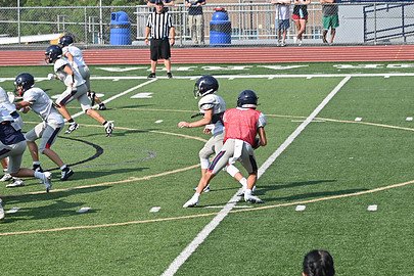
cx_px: 212
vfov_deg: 5.5
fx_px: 2863
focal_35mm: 249
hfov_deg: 8.3
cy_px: 143
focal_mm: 116
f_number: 5.6
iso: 110
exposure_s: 1/800
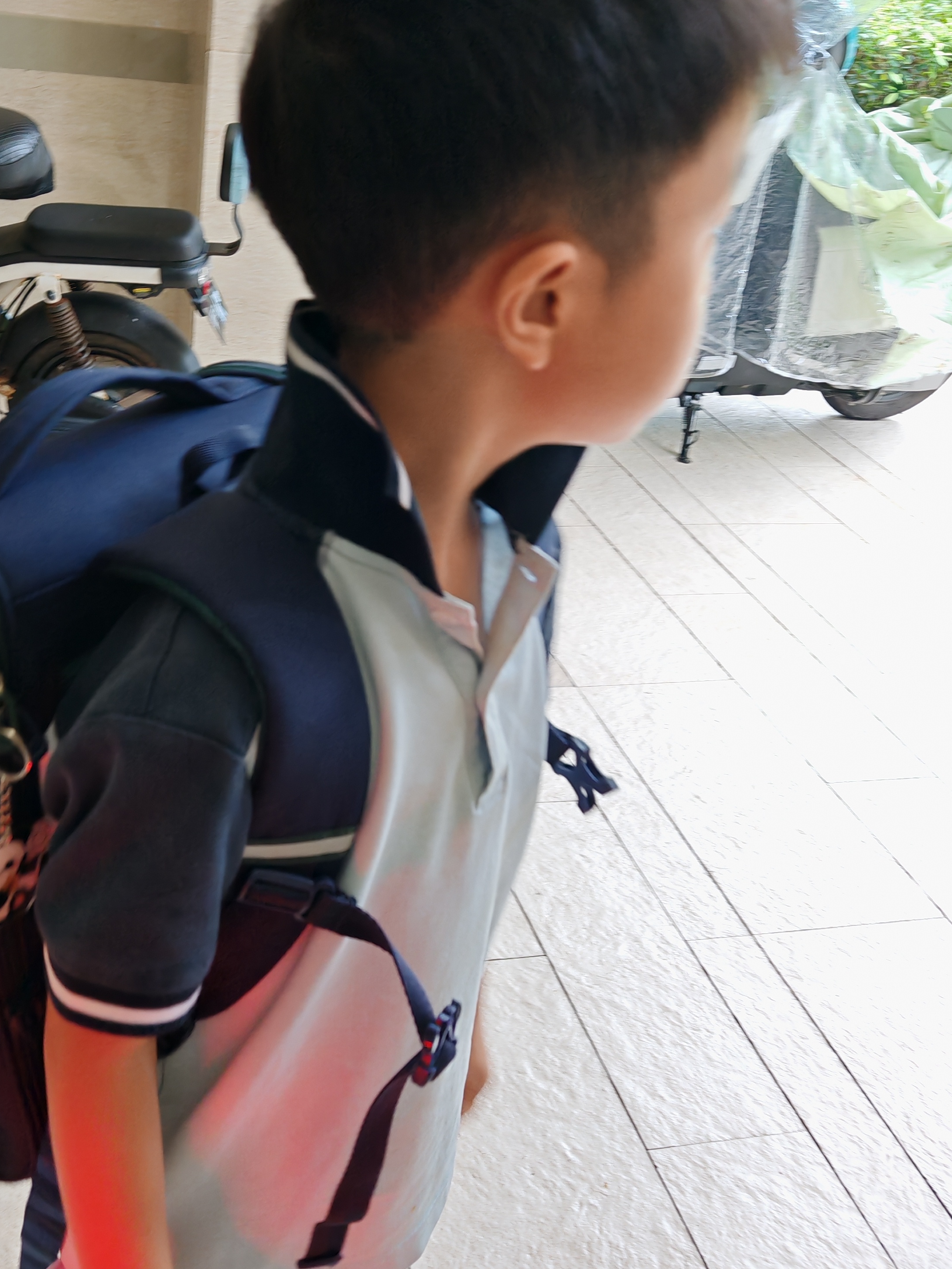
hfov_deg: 37.4
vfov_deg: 49.0
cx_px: 325
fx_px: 1393
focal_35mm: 38
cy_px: 639
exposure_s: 1/50
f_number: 1.9
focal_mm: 6.67
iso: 160
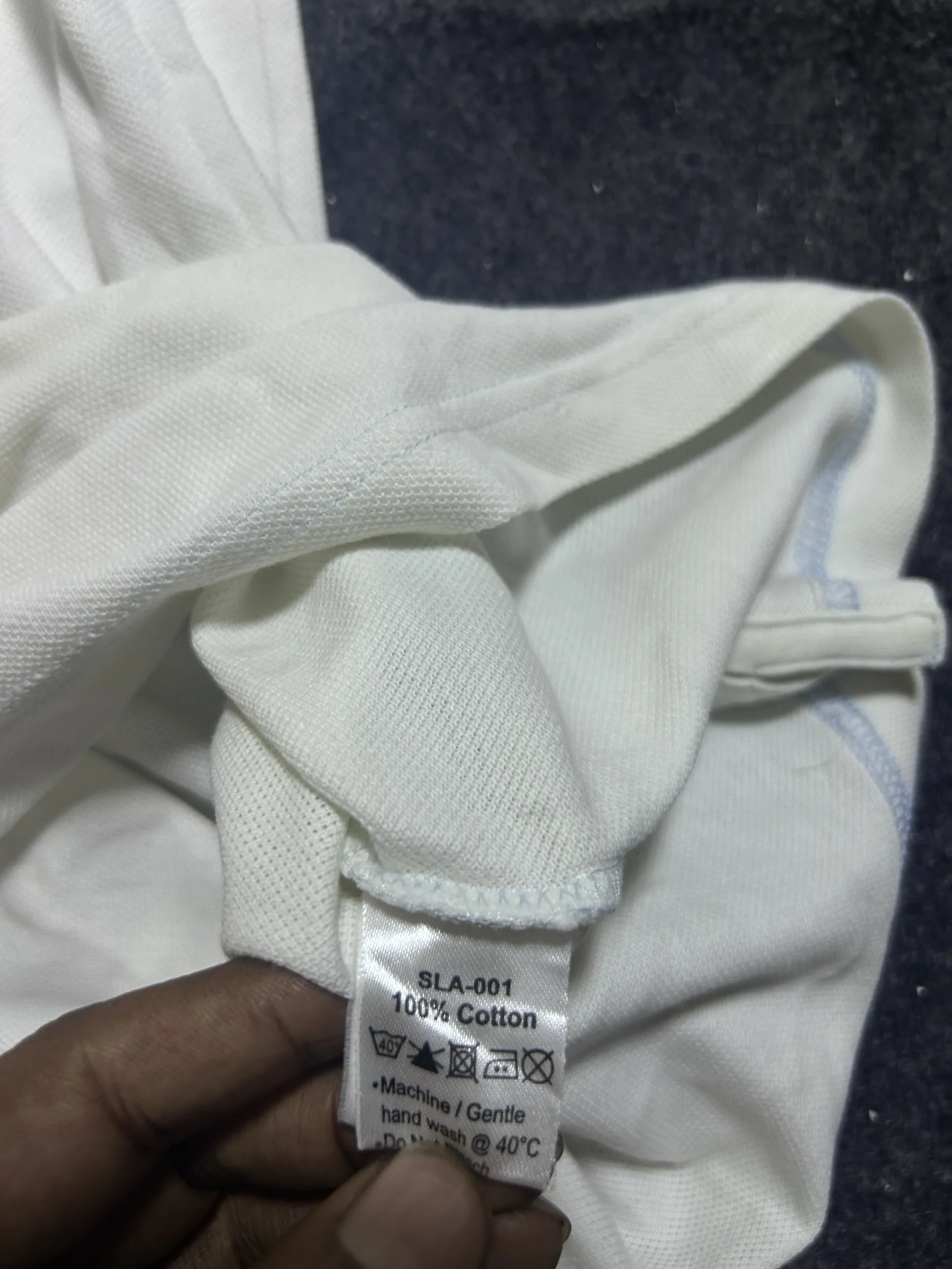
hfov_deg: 53.1
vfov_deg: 67.3
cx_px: 476
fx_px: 953
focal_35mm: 26
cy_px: 634
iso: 80
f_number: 1.5
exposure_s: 1/50
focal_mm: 5.7
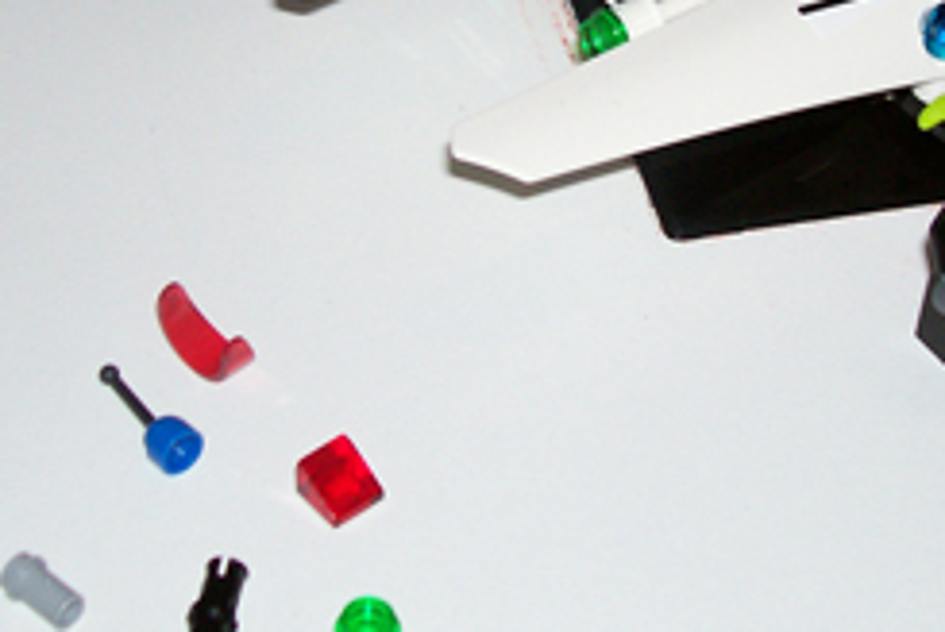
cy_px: 33
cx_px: 567
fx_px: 2576
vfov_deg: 13.8
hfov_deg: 20.8
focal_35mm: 98
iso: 80
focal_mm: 7
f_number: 2.9
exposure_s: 1/68.5
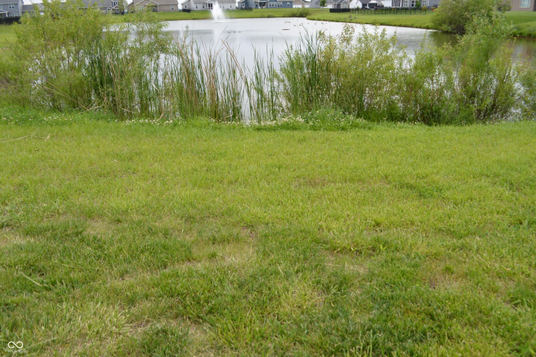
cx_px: 268
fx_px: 447
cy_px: 178
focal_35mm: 30
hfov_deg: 61.9
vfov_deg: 43.6
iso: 100
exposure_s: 1/250
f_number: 8
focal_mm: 20
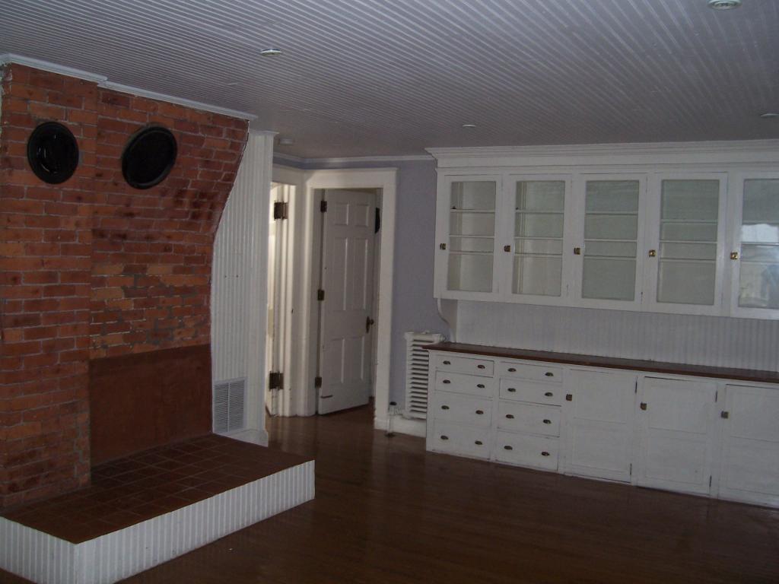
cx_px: 390
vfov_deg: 41.8
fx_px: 765
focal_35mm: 34
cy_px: 292
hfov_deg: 54.0
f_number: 2.7
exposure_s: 1/60
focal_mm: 5.6
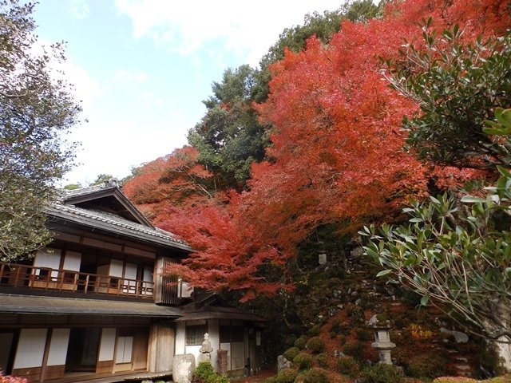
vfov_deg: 61.1
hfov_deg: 76.4
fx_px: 325
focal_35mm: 22
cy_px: 192
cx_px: 256
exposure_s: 1/100
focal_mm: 4
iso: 80
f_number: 4
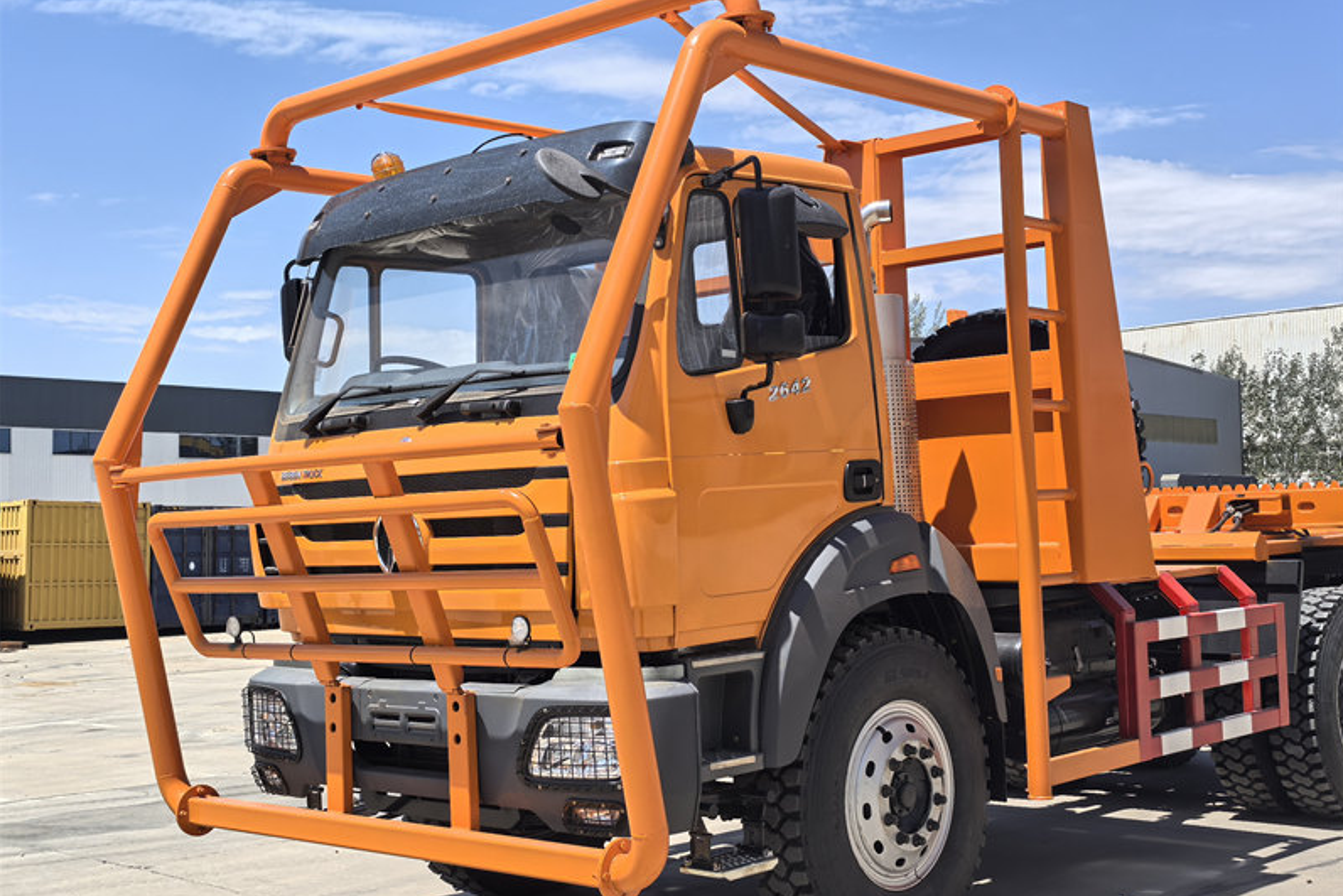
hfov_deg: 42.7
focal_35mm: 46
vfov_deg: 29.3
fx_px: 1716
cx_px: 673
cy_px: 422
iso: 50
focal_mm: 5.75
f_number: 2
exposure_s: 1/2762
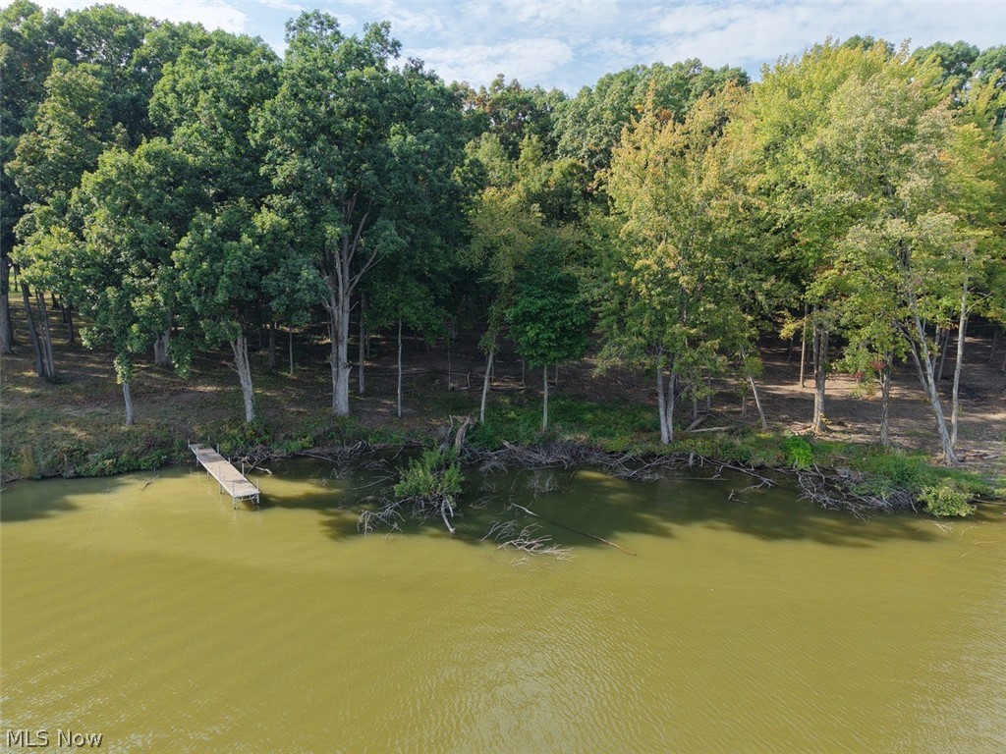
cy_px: 377
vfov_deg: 56.8
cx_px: 503
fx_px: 697
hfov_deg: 71.6
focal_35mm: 24
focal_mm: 8.67
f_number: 1.8
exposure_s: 1/640
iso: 100
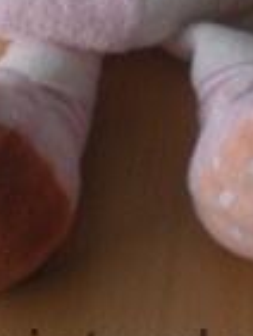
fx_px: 1362
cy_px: -214
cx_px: 131
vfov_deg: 13.1
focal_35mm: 140
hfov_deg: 10.6
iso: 144
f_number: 3.1
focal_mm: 6.3
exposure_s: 1/58.8
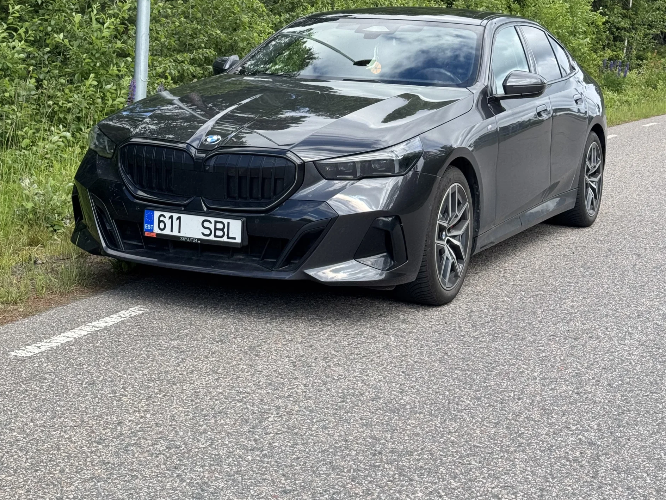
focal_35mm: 65
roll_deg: -3.2
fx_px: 1251
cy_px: 66
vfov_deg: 22.1
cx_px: 334
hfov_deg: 29.8
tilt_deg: +2.2
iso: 64
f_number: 1.78
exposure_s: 1/1724
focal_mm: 6.76
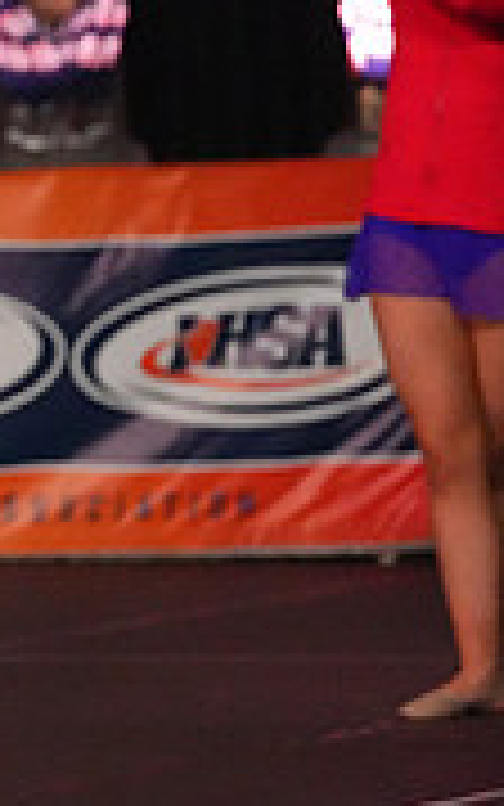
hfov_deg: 2.0
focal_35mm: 659
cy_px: 349
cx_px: -693
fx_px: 14471
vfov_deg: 3.2
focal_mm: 200
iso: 16000
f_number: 4
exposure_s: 1/1250
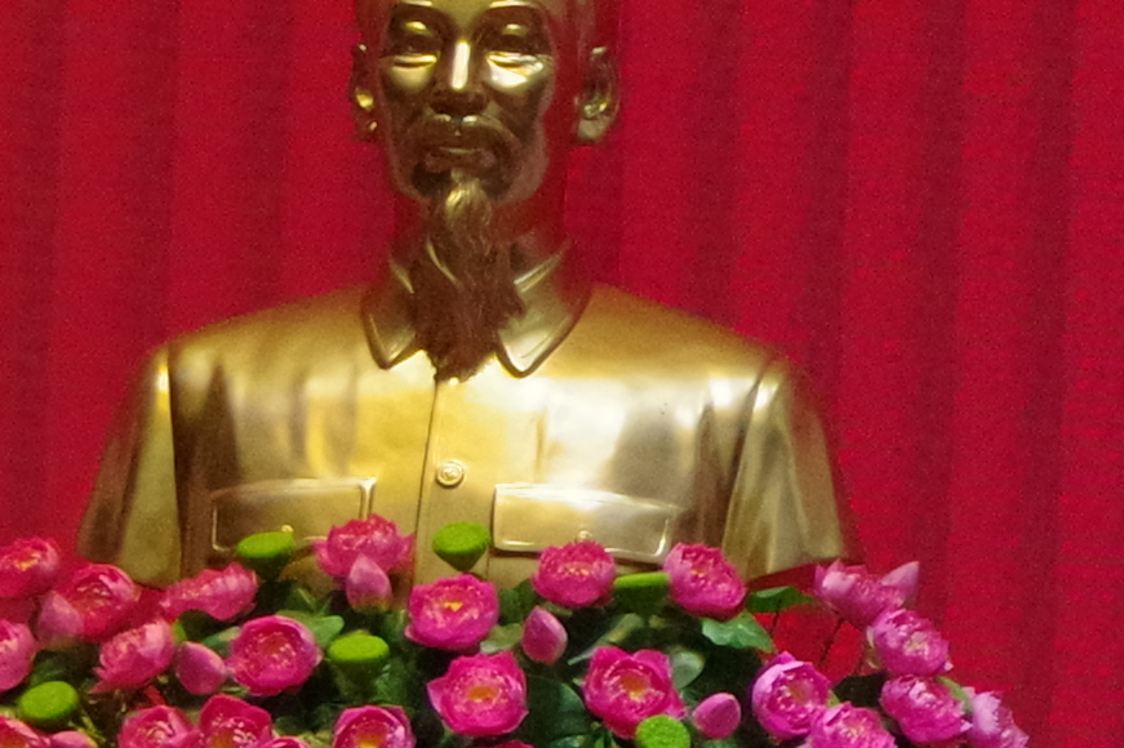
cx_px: 3288
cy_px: 196
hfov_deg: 6.0
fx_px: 9893
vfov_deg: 4.3
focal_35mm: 317
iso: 3200
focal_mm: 31
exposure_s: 1/250
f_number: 5.6
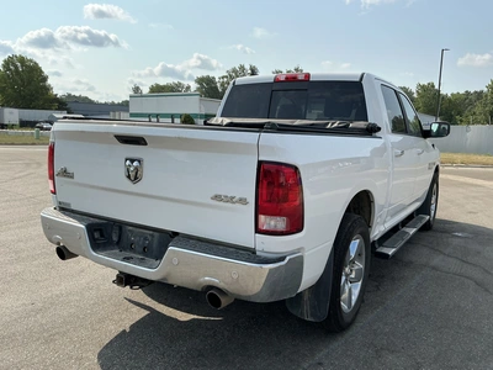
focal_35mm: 28
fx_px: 399
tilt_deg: -5.7
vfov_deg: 49.7
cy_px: 185
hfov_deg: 63.4
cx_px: 246
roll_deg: -0.5
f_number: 1.8
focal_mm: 3
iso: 25
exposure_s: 1/2058
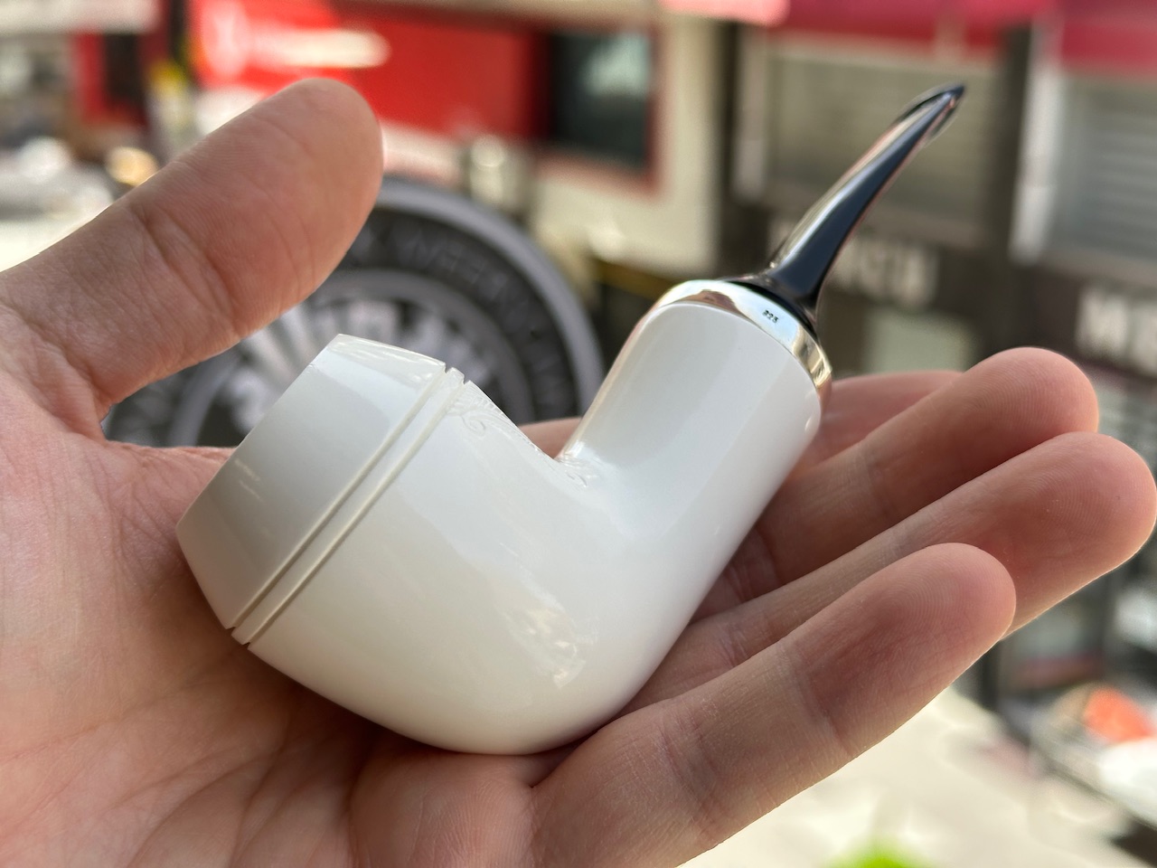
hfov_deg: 39.7
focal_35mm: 48
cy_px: 434
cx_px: 578
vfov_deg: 30.3
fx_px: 1604
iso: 64
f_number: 1.78
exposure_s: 1/880
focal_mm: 6.86
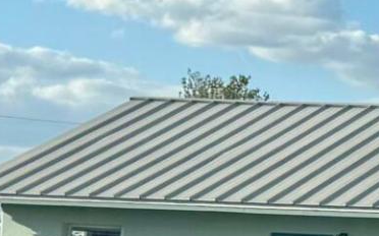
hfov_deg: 10.1
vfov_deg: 6.6
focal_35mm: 197
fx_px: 2034
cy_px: 234
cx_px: 676
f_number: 1.78
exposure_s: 1/4975
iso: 80
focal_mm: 6.76
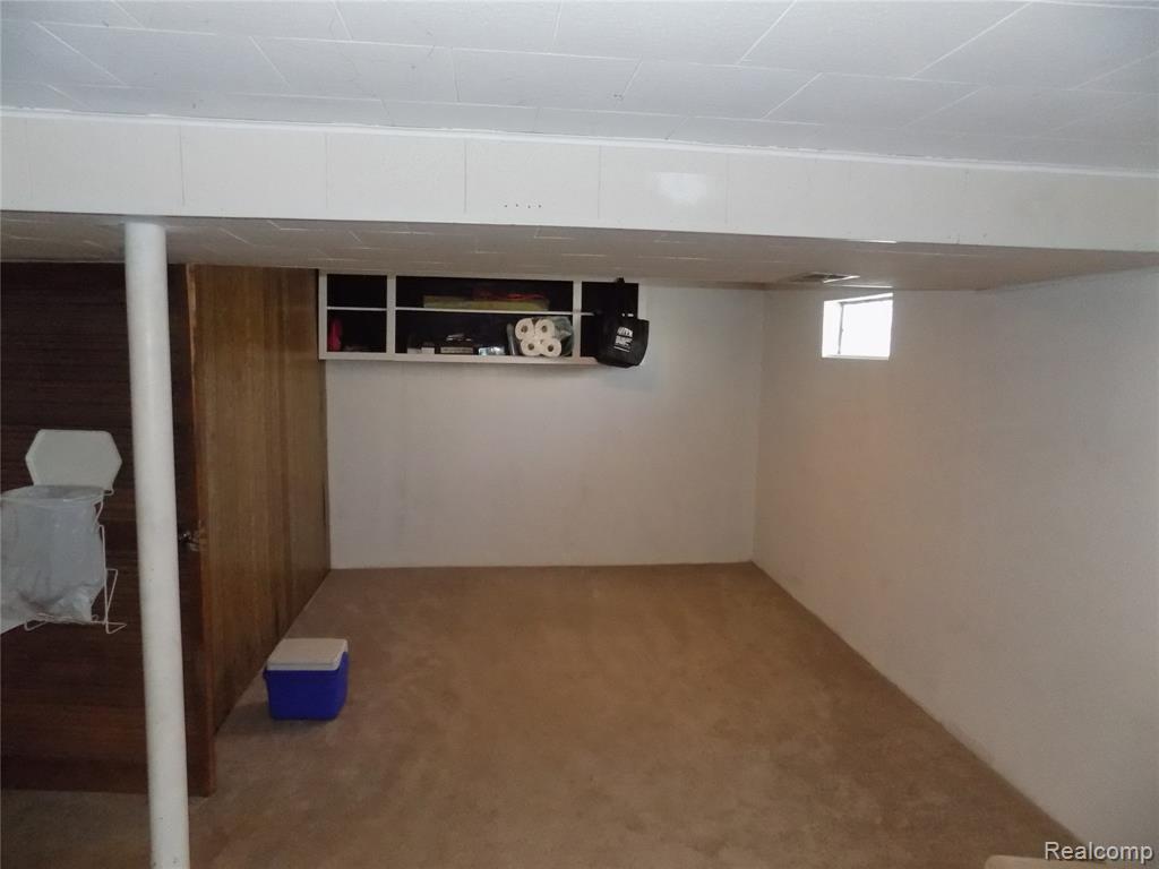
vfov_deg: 58.9
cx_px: 580
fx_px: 770
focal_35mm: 23
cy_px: 434
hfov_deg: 73.9
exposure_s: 1/30
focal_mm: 4
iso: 800
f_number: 3.1
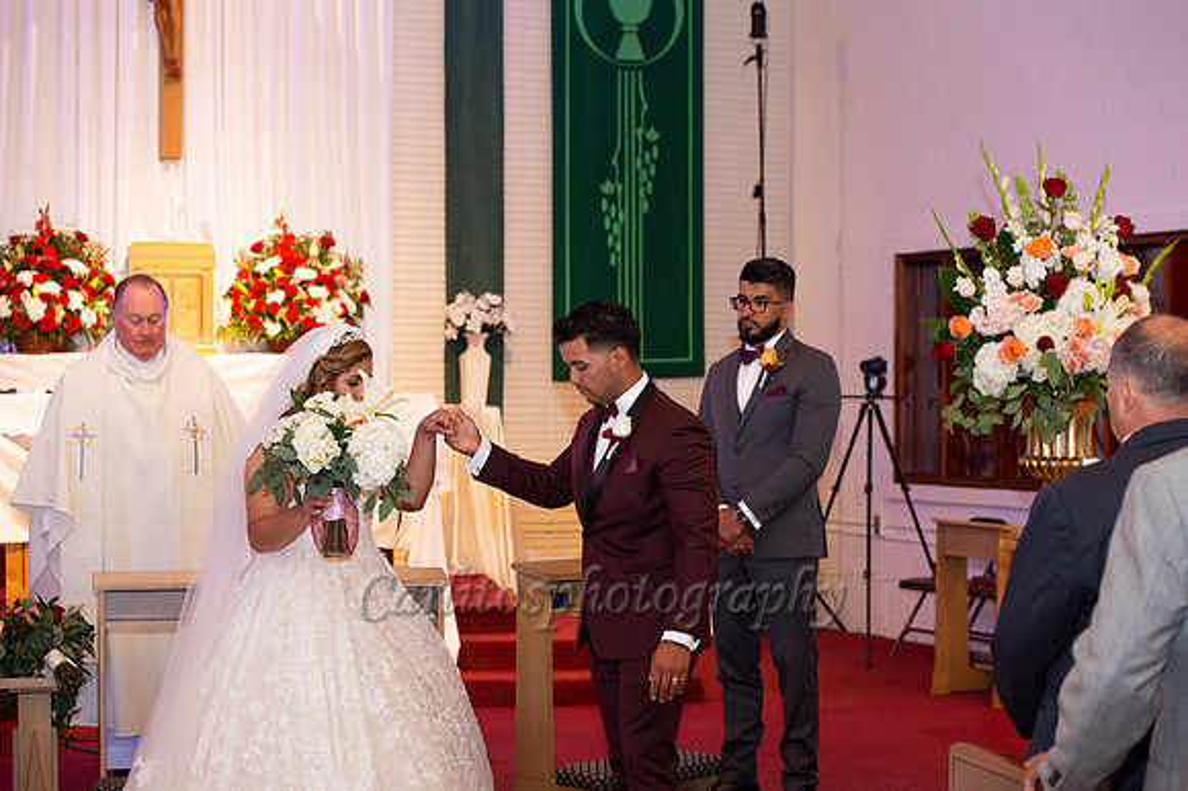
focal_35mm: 70
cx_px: 594
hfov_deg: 28.9
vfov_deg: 19.4
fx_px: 2309
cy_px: 396
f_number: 4.5
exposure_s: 1/60
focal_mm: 70
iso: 1250
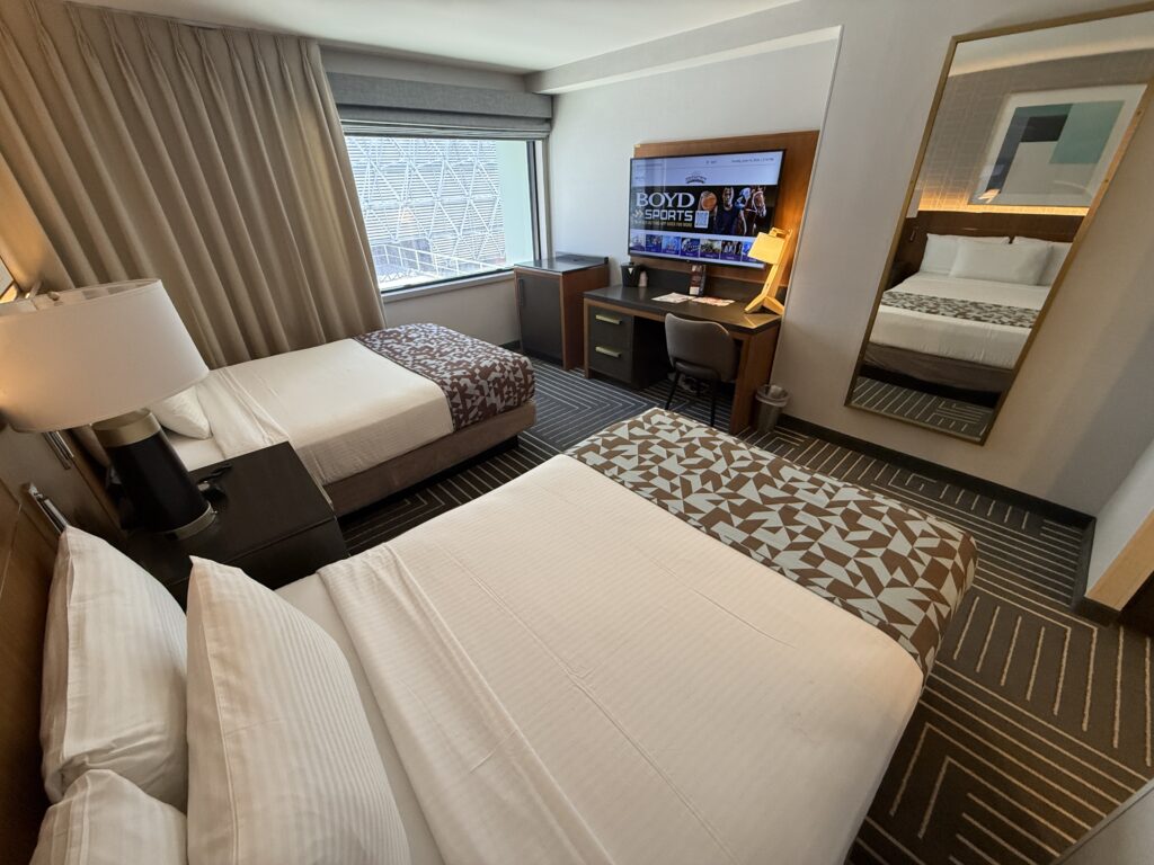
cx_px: 577
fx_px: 467
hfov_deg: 102.1
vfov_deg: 85.7
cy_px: 432
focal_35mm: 14
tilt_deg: -29.2
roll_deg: +1.3
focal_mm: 2.22
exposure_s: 1/120
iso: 400
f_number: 2.2
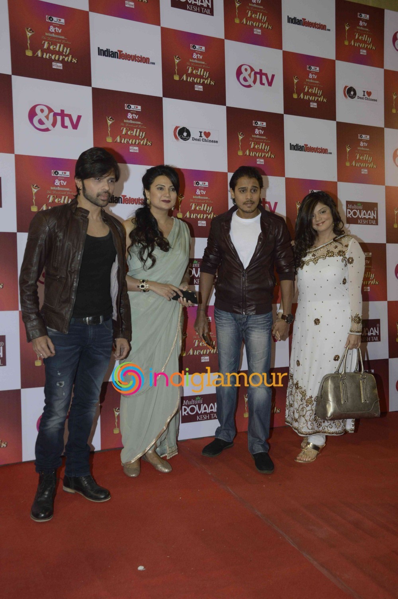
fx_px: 623
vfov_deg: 51.3
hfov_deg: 35.4
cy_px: 300
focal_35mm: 38
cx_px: 199
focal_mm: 25
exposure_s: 1/160
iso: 800
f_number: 8
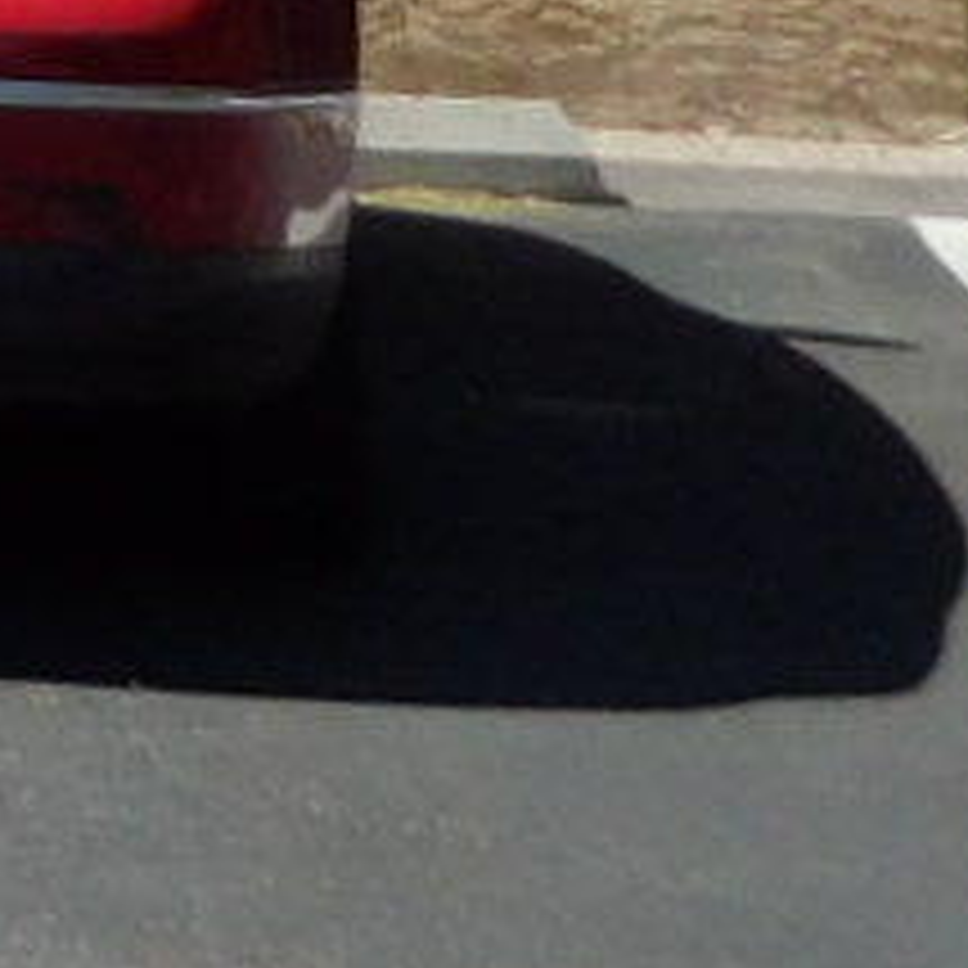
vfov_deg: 7.3
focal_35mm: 217
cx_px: -2206
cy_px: -1715
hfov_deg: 7.0
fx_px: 6865
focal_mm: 5.9
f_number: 3.7
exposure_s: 1/1000
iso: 125
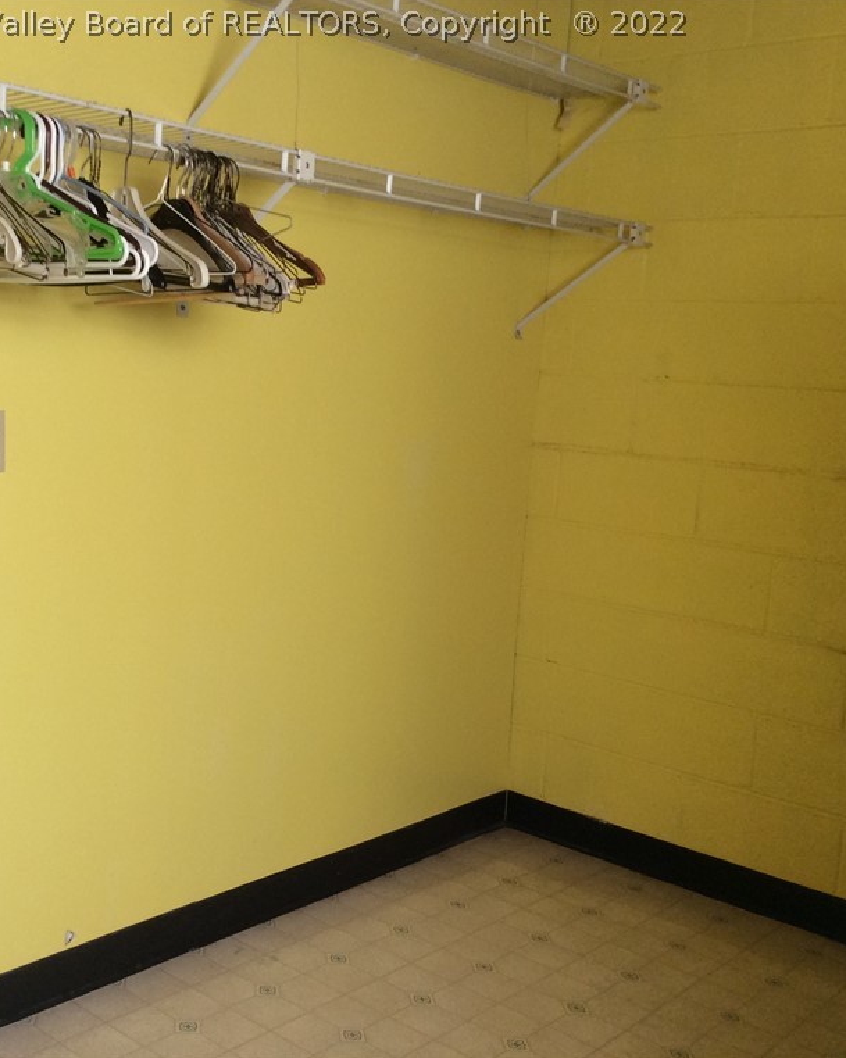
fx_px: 1315
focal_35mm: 42
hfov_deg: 35.1
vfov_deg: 43.8
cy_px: 529
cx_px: 240
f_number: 2.4
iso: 64
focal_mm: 3.3
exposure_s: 1/24
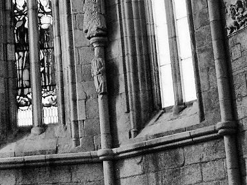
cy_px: -73
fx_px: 835
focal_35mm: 117
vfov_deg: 12.2
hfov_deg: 15.9
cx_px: -77
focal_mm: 7.4
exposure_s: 1/30
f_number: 2.2
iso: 80
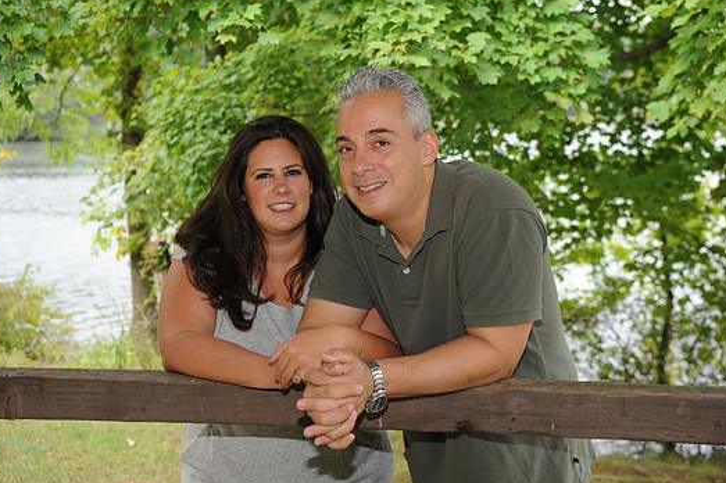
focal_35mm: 61
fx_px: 1229
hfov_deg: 32.9
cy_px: 254
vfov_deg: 22.2
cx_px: 382
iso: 500
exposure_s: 1/160
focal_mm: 55
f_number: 5.6
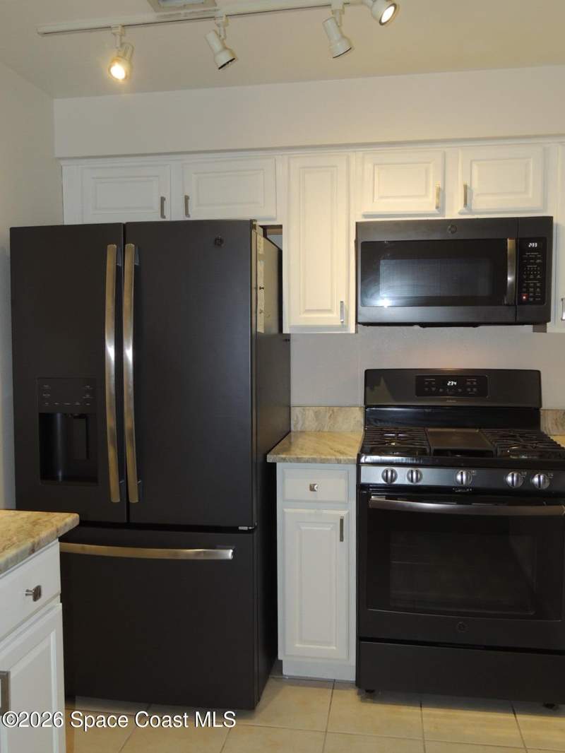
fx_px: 653
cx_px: 282
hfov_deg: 46.8
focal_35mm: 30
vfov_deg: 60.0
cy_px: 376
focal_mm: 5.3
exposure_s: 1/30
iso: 200
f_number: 3.1
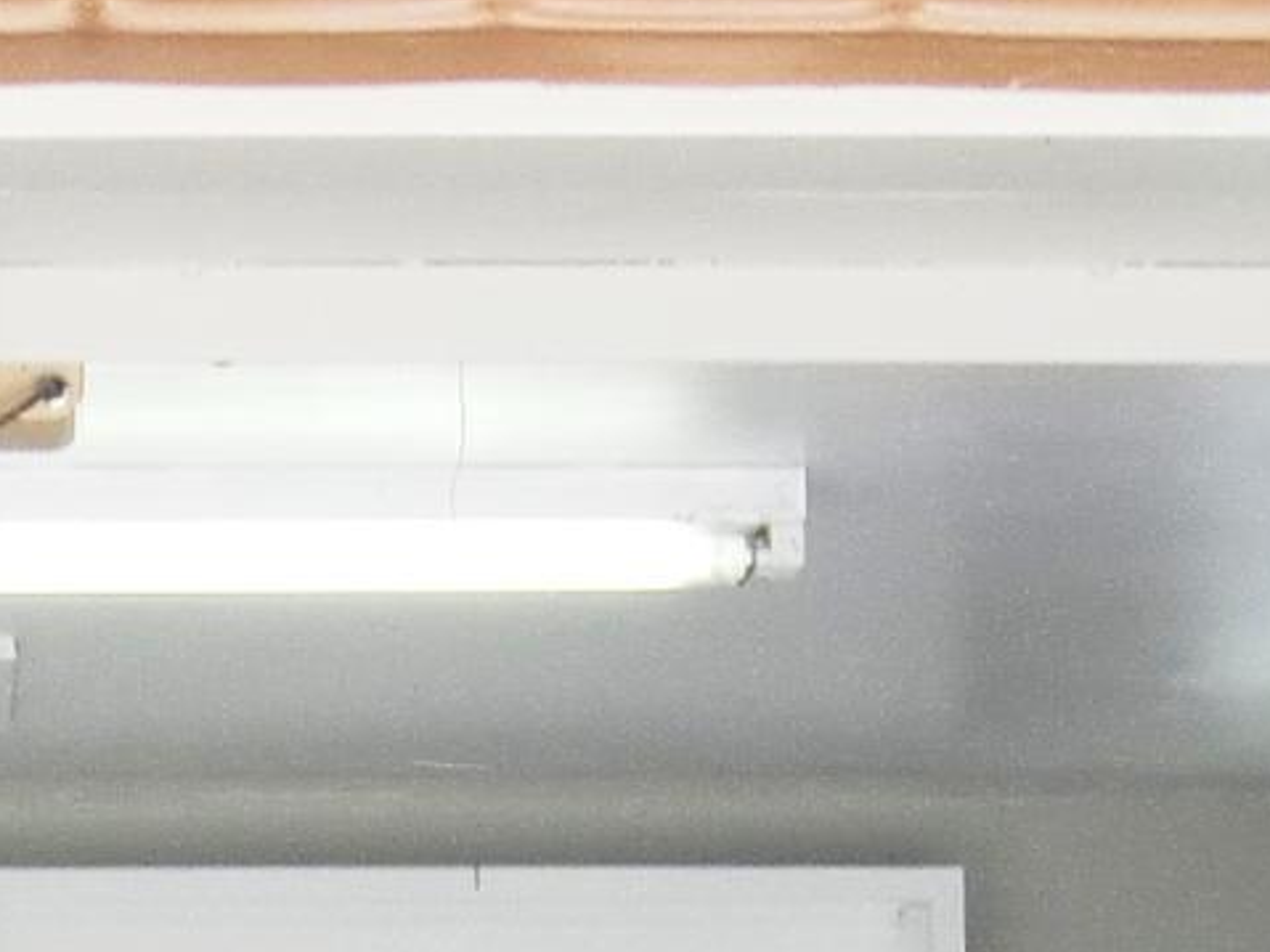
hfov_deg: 8.3
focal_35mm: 238
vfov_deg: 6.1
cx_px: -21
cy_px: 1583
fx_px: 8730
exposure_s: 1/60
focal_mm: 6.66
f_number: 3.9
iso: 100
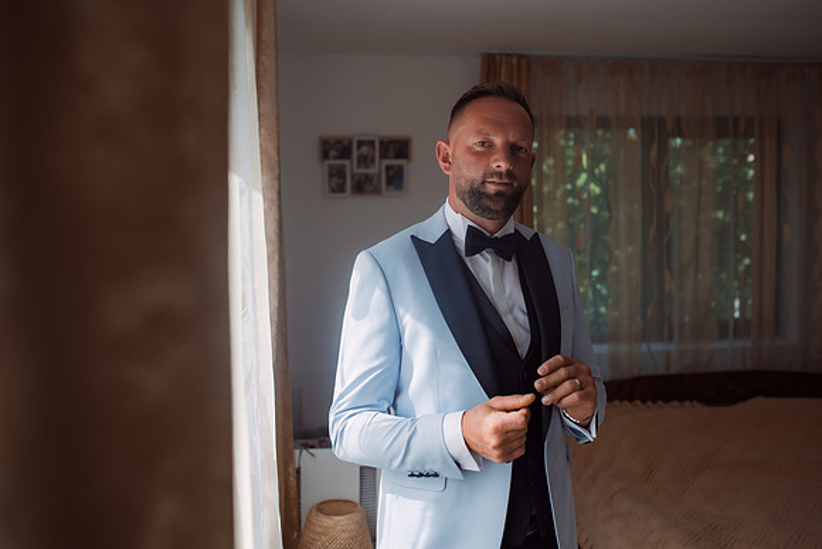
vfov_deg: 37.9
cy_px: 274
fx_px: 799
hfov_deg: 54.4
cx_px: 411
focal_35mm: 35
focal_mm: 35
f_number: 2.8
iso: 100
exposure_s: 1/250
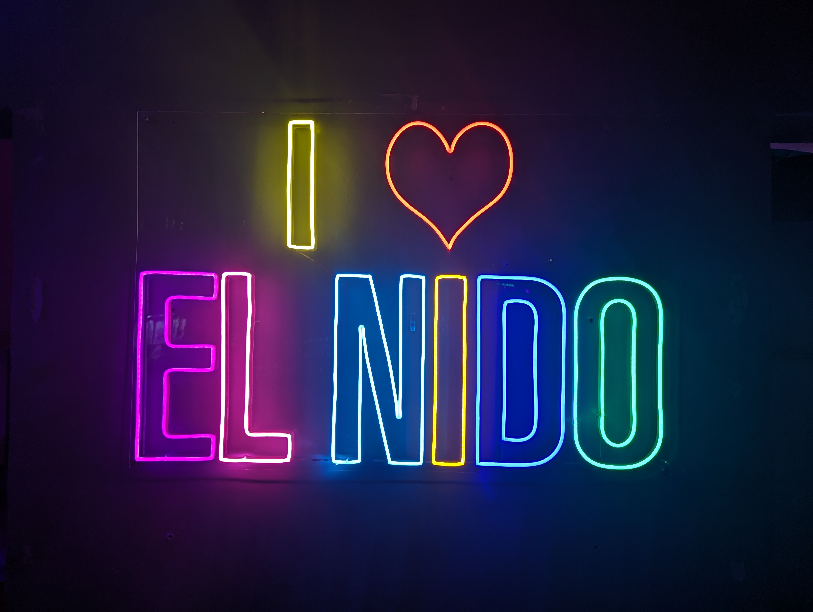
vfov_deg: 56.9
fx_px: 564
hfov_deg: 71.5
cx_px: 406
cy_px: 306
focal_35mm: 24
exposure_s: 1/181
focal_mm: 6.81
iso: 118
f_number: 1.85
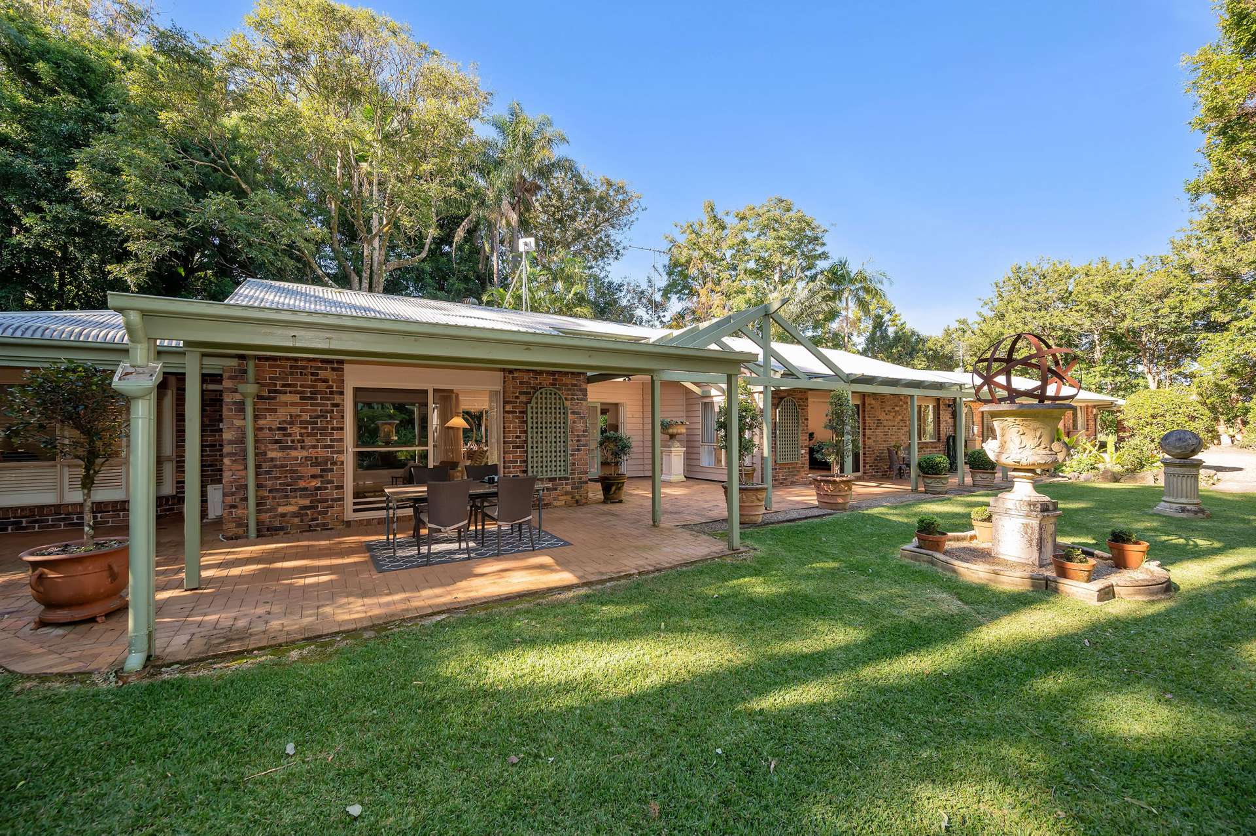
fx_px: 505
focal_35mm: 14
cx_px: 628
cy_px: 418
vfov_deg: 79.1
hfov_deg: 102.3
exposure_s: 1/125
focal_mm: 14.5
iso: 200
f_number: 5.6
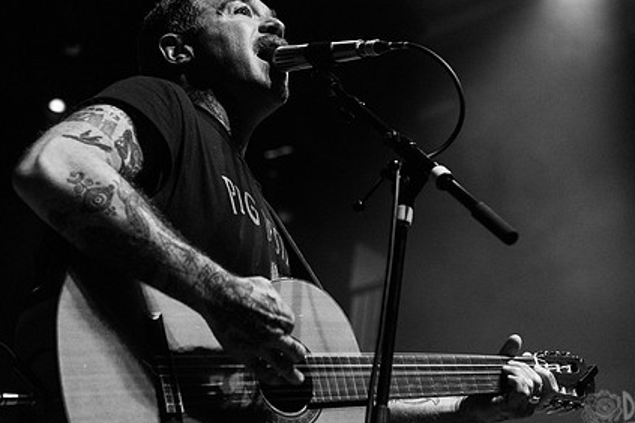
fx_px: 1852
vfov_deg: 13.0
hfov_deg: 19.5
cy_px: 126
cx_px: 324
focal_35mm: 105
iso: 6400
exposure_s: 1/160
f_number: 4
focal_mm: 70
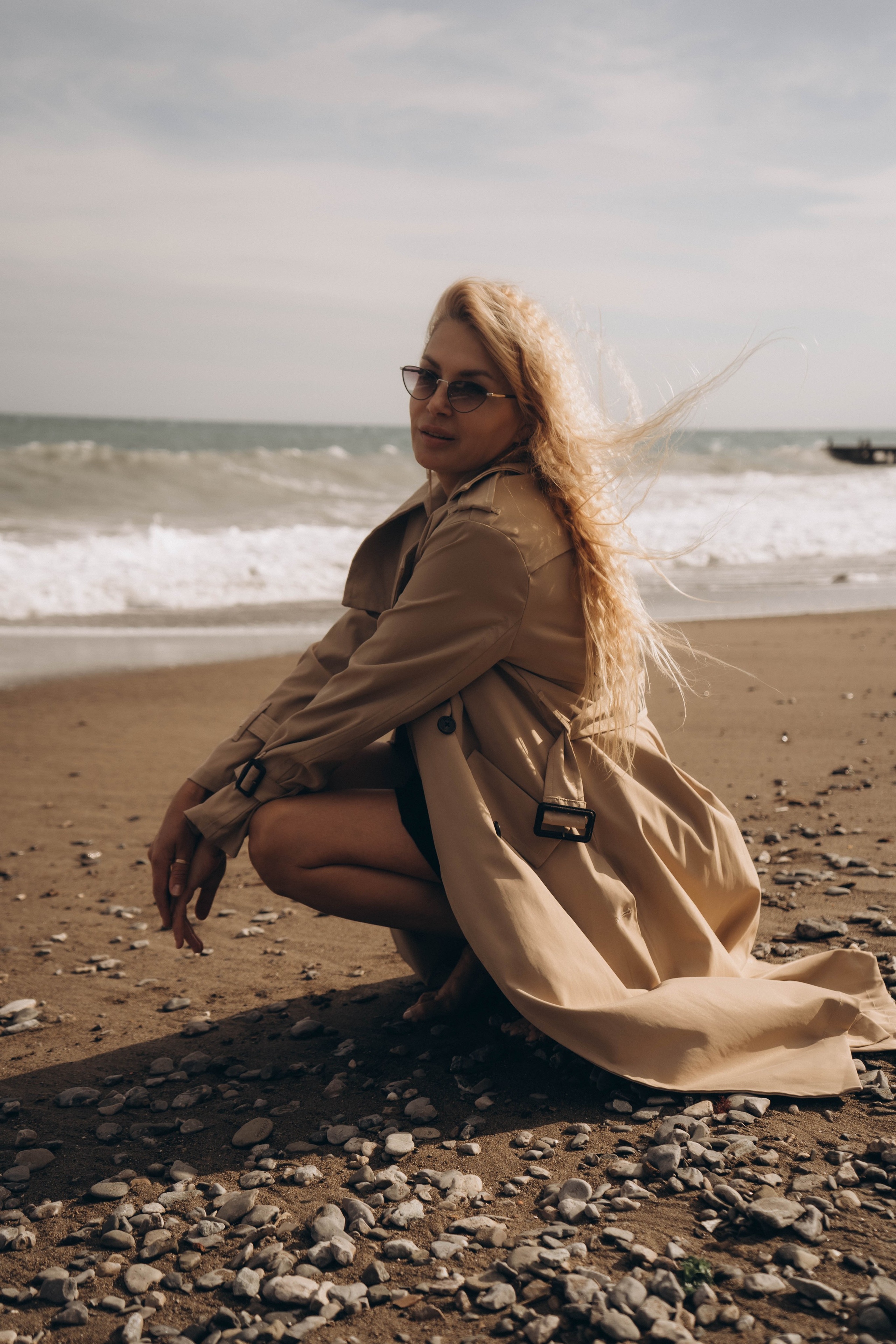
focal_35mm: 42
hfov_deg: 31.9
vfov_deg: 46.4
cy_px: 672
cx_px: 448
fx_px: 1568
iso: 100
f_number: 4.5
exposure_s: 1/1250
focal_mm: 42
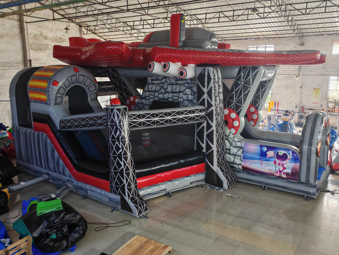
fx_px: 304
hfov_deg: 58.4
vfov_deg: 45.4
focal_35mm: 31
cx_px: 170
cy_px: 128
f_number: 1.95
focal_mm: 5.52
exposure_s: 1/33
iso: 800
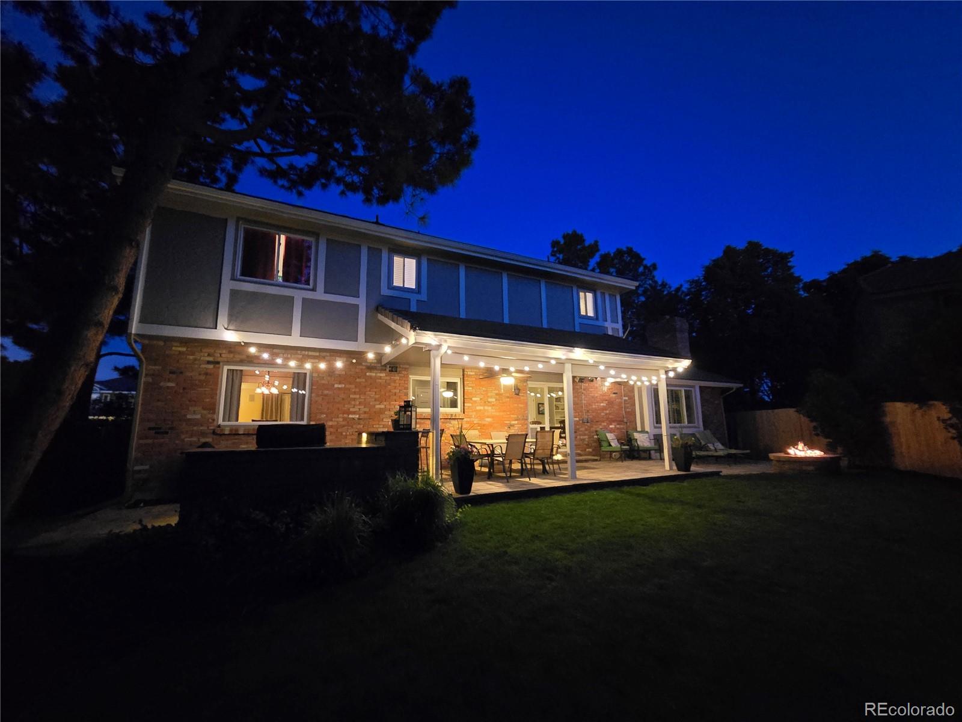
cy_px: 361
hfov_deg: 106.2
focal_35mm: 13
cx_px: 481
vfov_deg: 89.9
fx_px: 361
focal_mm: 2.2
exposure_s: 1/24
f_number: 2.2
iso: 2000
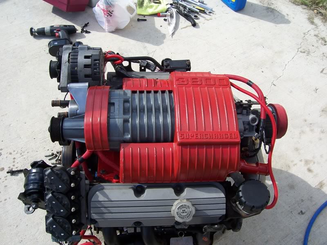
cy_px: 122
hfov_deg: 54.0
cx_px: 164
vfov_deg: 41.8
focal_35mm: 34
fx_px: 321
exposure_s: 1/250
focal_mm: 5.6
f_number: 5.6
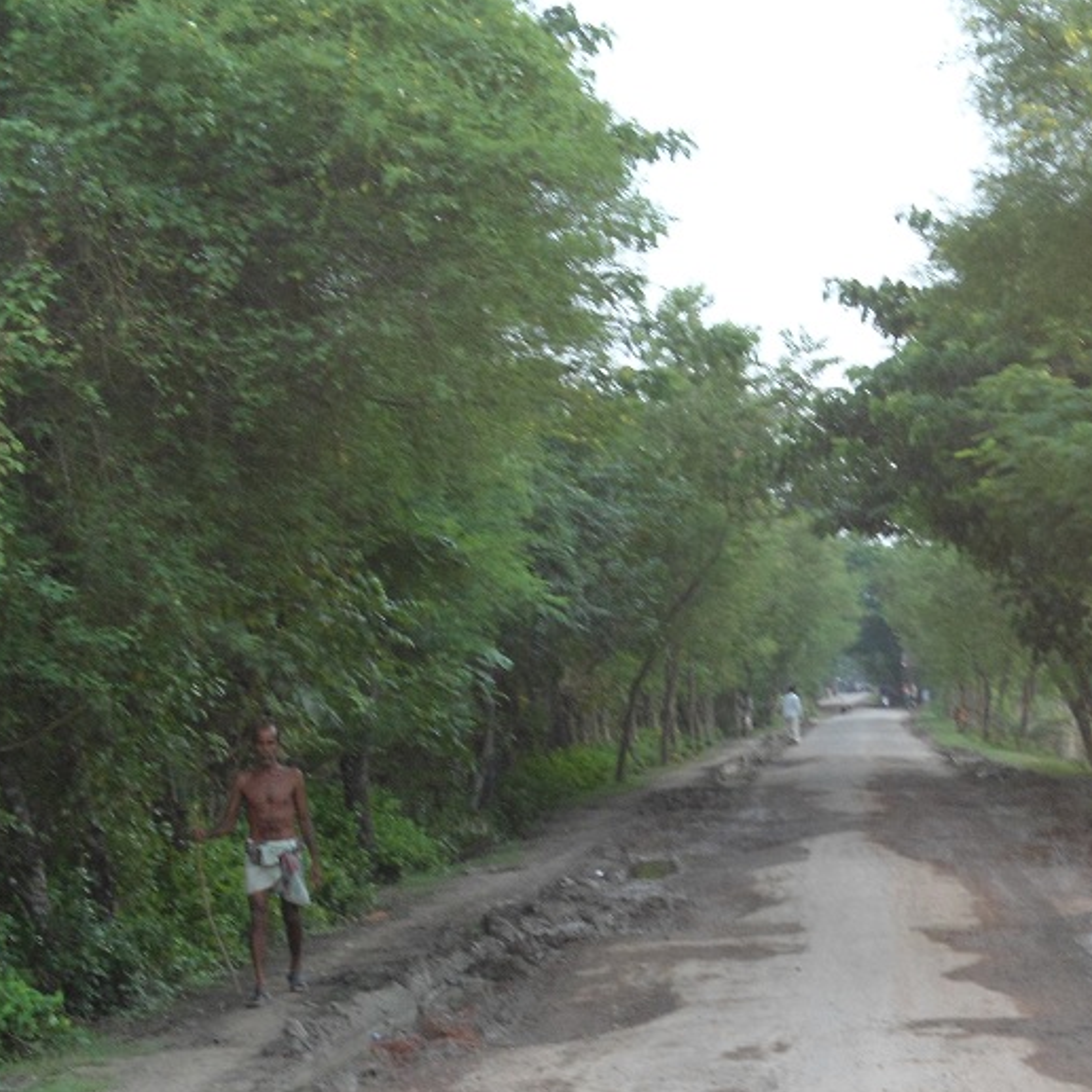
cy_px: 743
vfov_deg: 16.1
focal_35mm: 108
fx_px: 3855
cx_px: 827
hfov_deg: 16.0
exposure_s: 1/60
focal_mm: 11.2
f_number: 4.2
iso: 100
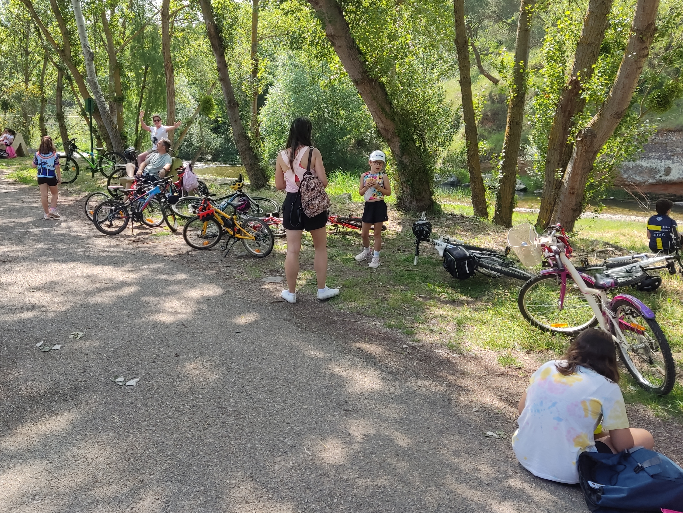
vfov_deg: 43.9
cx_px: 285
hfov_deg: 56.5
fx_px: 631
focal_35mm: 32
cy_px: 203
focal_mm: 4.71
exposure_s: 1/361
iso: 50
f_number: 1.79
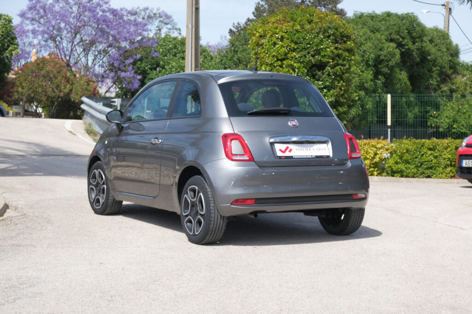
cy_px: 157
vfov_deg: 20.0
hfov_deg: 29.7
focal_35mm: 68
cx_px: 236
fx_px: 892
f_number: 9
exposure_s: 1/200
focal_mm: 45
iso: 160
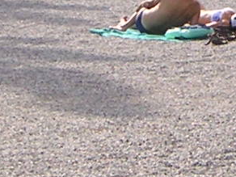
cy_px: -46
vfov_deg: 6.9
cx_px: 217
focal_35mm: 214
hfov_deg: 9.2
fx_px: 1459
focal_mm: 5.1
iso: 64
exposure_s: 1/750
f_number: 2.8
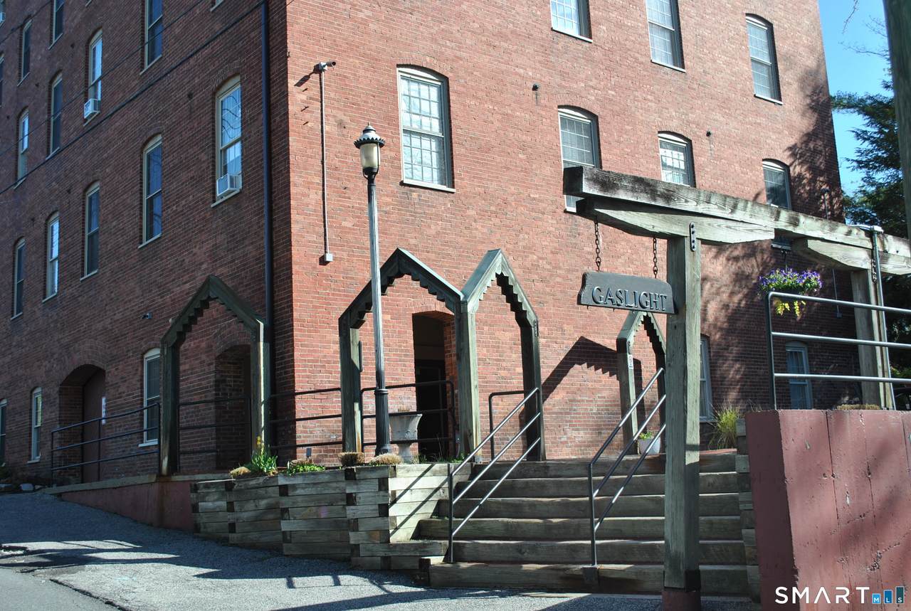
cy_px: 306
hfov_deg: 49.5
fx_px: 989
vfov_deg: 34.4
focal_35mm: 39
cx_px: 456
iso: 100
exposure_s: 1/200
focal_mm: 26
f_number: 7.1
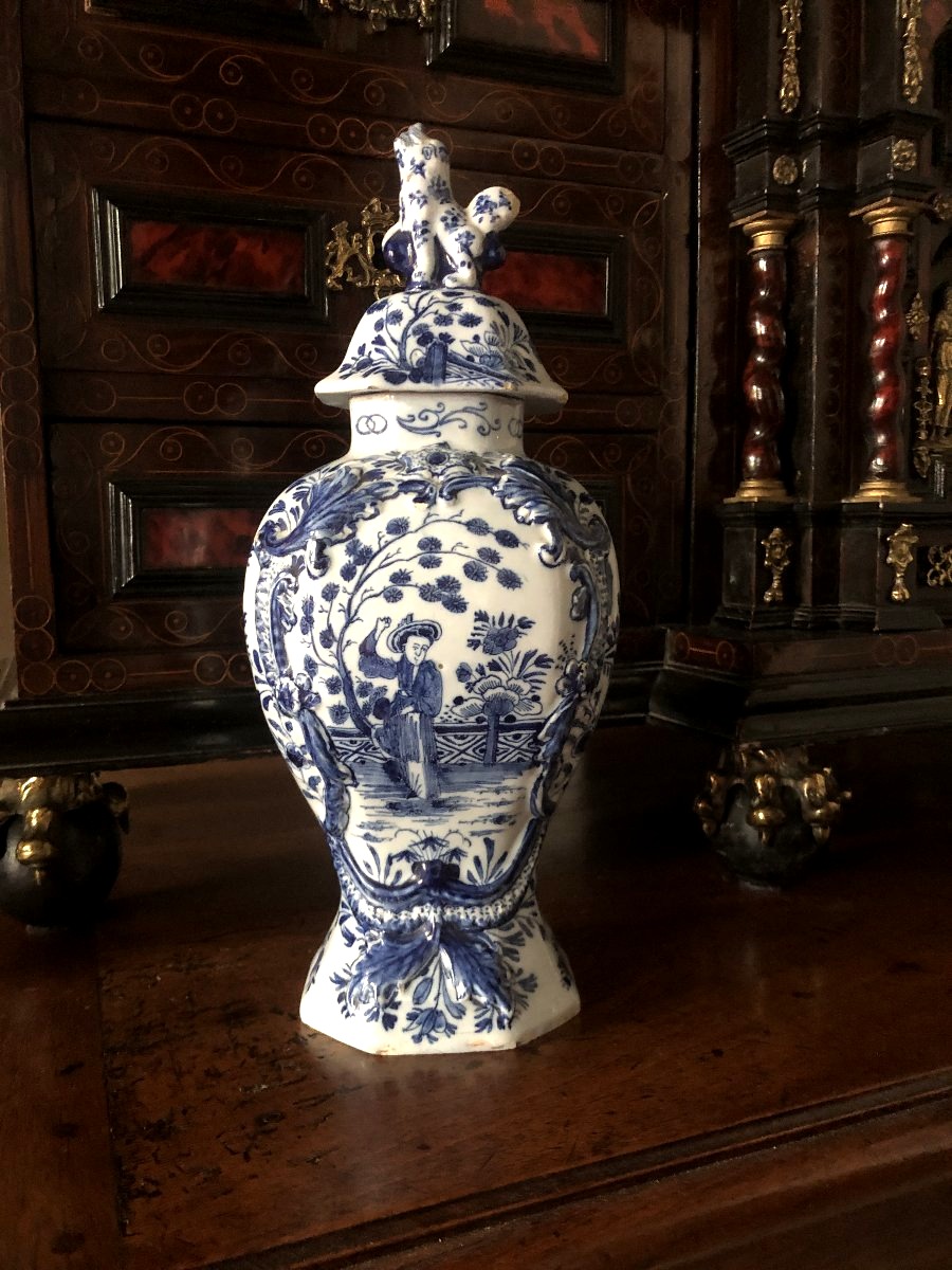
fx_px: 1027
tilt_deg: -5.6
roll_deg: +1.4
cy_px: 635
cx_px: 476
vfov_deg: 63.4
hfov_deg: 49.7
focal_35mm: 28
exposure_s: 1/7
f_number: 1.8
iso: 80
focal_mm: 4
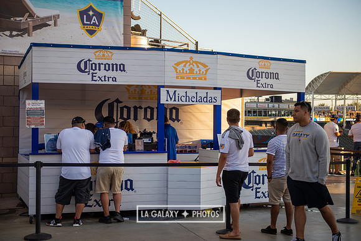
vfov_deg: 23.9
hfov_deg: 35.3
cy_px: 120
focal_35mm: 57
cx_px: 180
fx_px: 568
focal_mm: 55
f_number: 2.8
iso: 125
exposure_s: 1/640
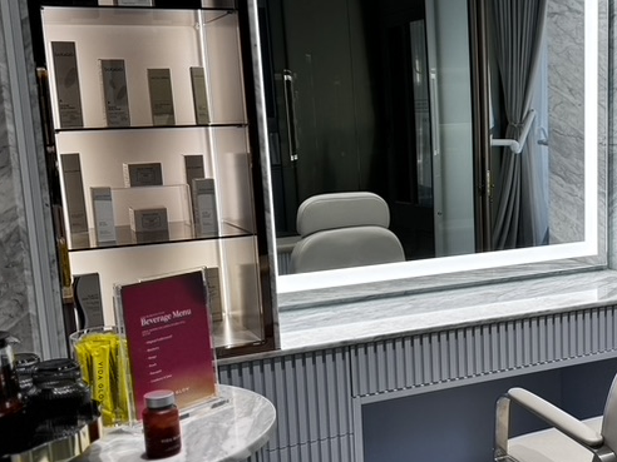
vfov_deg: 29.1
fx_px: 891
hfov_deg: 37.2
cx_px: 464
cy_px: 268
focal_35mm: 50
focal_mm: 6.86
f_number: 1.78
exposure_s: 1/172
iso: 80
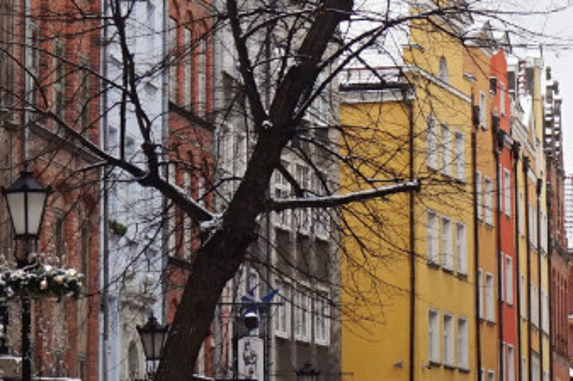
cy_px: 234
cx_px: 456
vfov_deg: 14.2
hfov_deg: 21.0
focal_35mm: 96
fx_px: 1529
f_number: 8
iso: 100
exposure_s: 1/60
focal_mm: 27
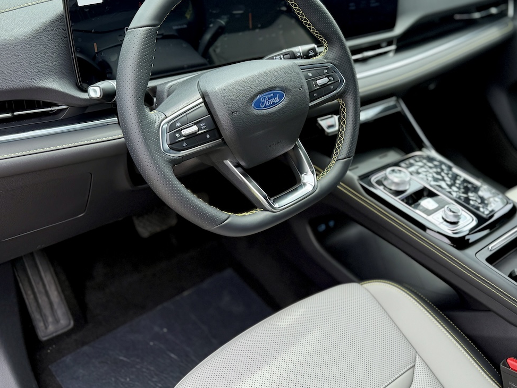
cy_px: 159
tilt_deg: -32.5
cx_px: 337
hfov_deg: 49.4
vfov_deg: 38.5
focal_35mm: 37
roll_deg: -12.6
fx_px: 553
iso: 80
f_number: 1.78
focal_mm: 6.76
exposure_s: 1/689
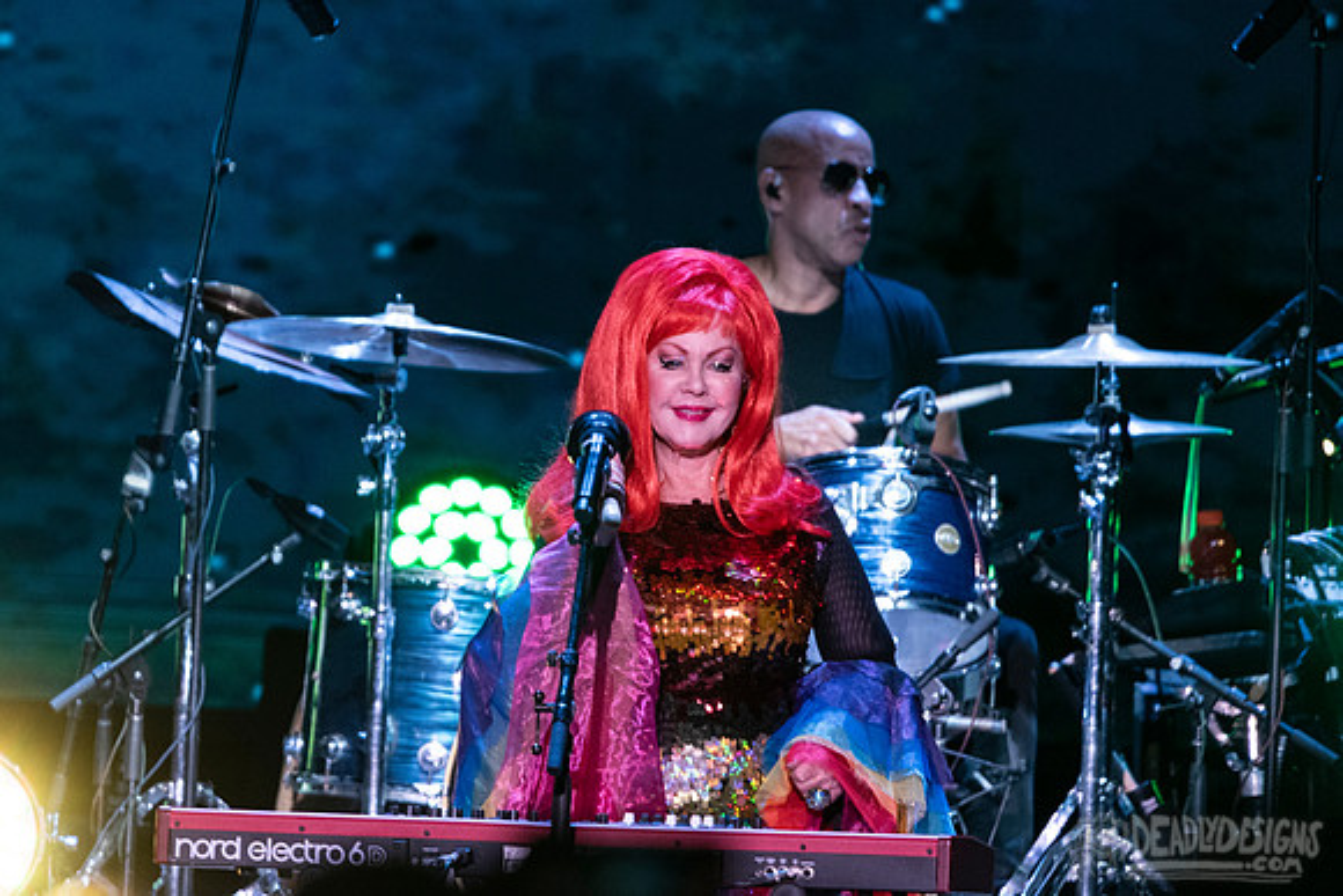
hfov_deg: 2.6
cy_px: 309
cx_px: 513
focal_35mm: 786
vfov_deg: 1.7
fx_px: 29343
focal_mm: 600
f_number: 6.3
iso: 2500
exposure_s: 1/160
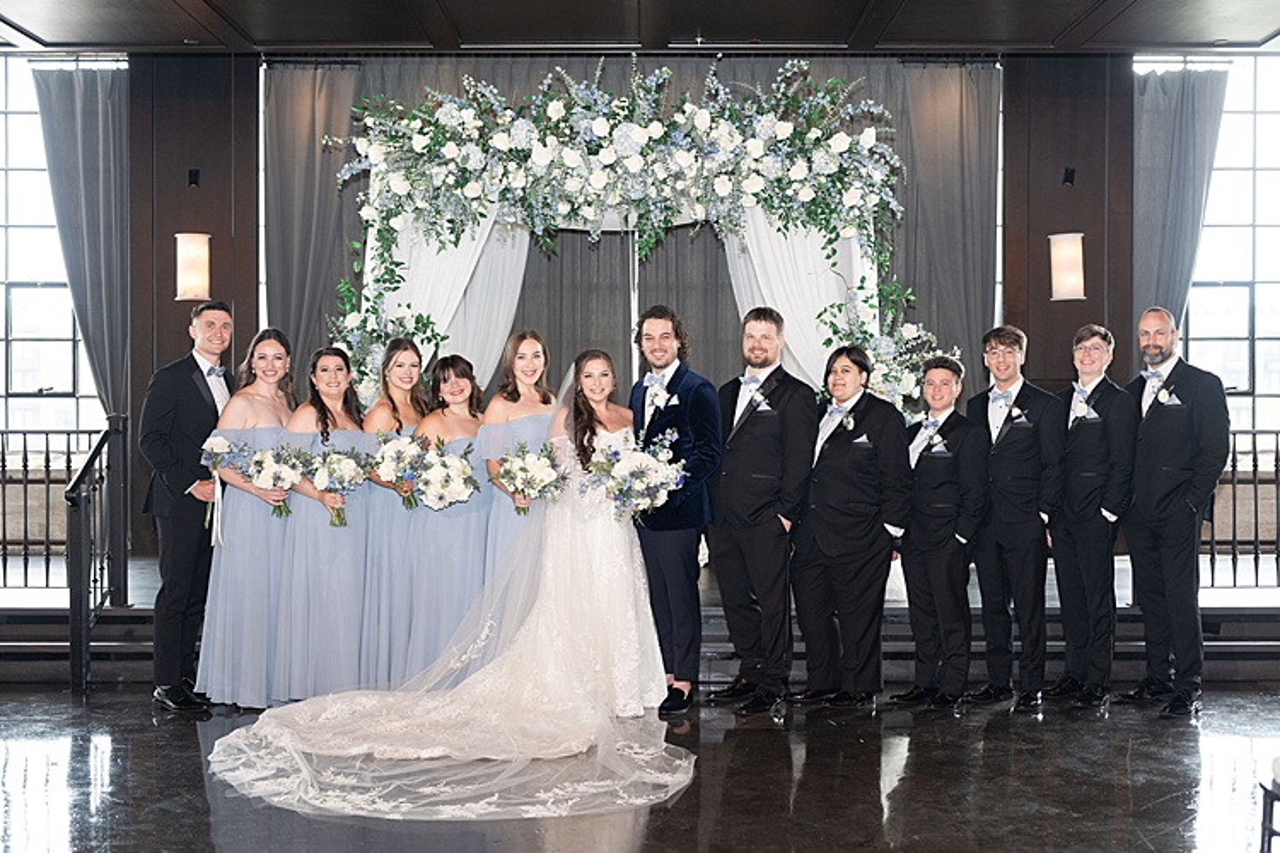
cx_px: 640
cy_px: 426
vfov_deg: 30.3
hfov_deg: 44.2
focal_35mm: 44
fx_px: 1578
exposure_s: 1/250
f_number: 2.5
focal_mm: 44
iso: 400
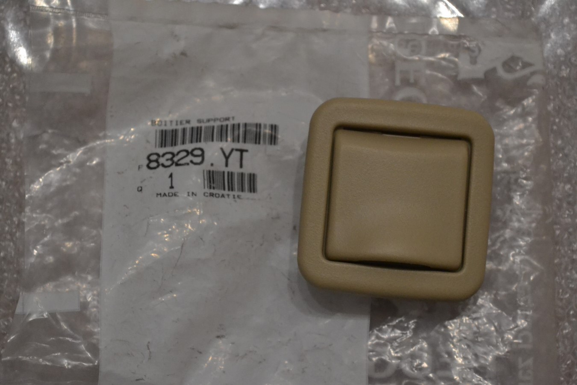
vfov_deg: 19.7
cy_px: 192
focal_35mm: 69
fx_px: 1106
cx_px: 288
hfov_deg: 29.2
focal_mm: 46
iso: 2800
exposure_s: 1/60
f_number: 5.3
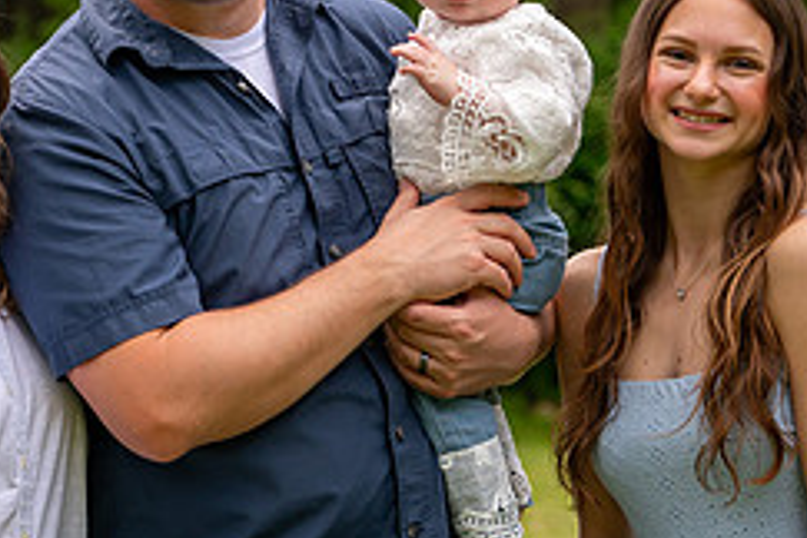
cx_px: 394
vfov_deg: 4.9
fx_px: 6231
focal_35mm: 278
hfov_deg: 7.4
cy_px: -11
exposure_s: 1/800
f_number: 5
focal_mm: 92
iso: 400
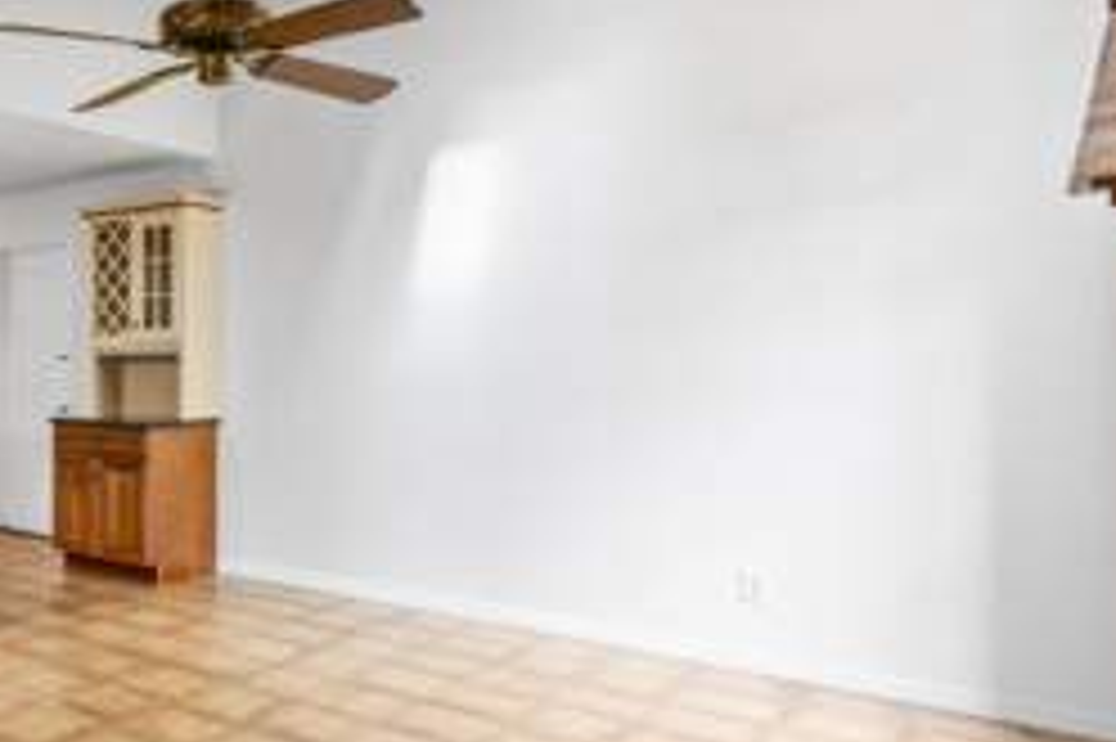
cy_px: 351
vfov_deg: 42.3
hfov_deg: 52.7
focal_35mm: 31
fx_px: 960
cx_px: 104
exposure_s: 1/20
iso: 1600
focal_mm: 16
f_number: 8
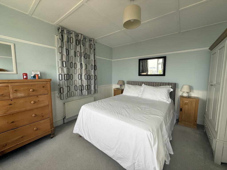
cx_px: 114
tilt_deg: -5.1
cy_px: 85
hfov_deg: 102.1
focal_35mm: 14
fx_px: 92
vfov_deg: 85.7
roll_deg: -0.2
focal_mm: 2.22
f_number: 2.2
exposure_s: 1/121
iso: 64
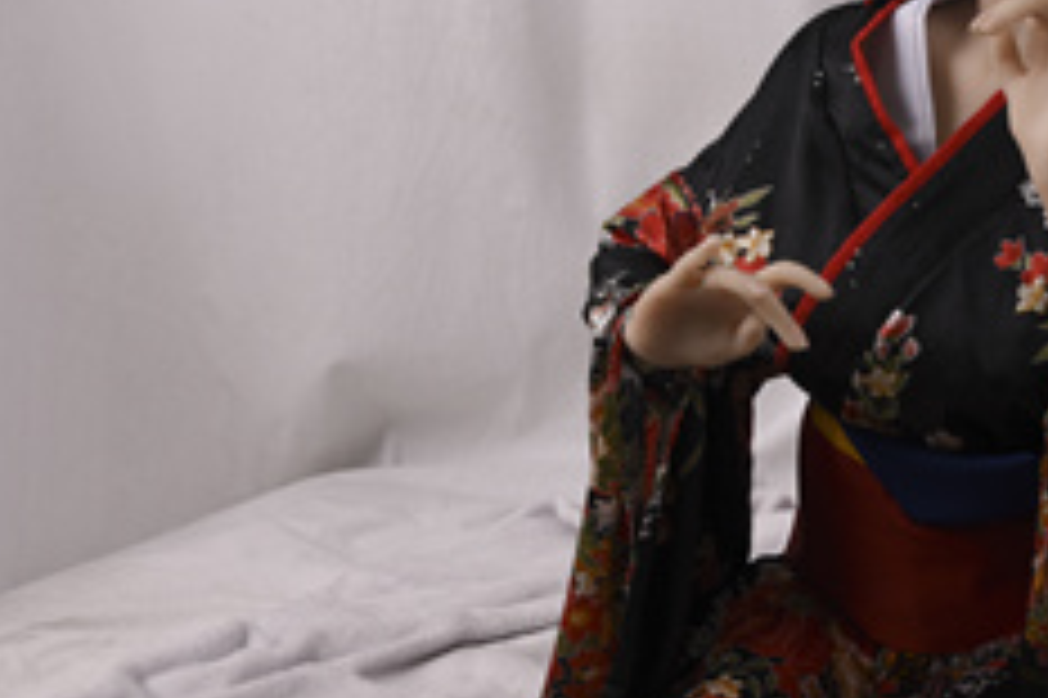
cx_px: 828
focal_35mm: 103
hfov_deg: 19.6
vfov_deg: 13.3
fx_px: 2996
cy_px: 329
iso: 100
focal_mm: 40
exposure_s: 1/30
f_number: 7.1
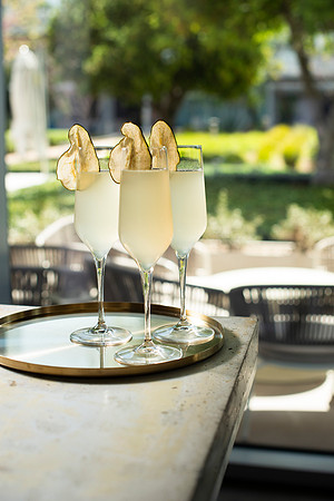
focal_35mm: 50
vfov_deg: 39.6
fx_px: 696
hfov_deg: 27.0
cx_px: 167
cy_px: 250
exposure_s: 1/200
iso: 200
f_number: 4
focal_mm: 50
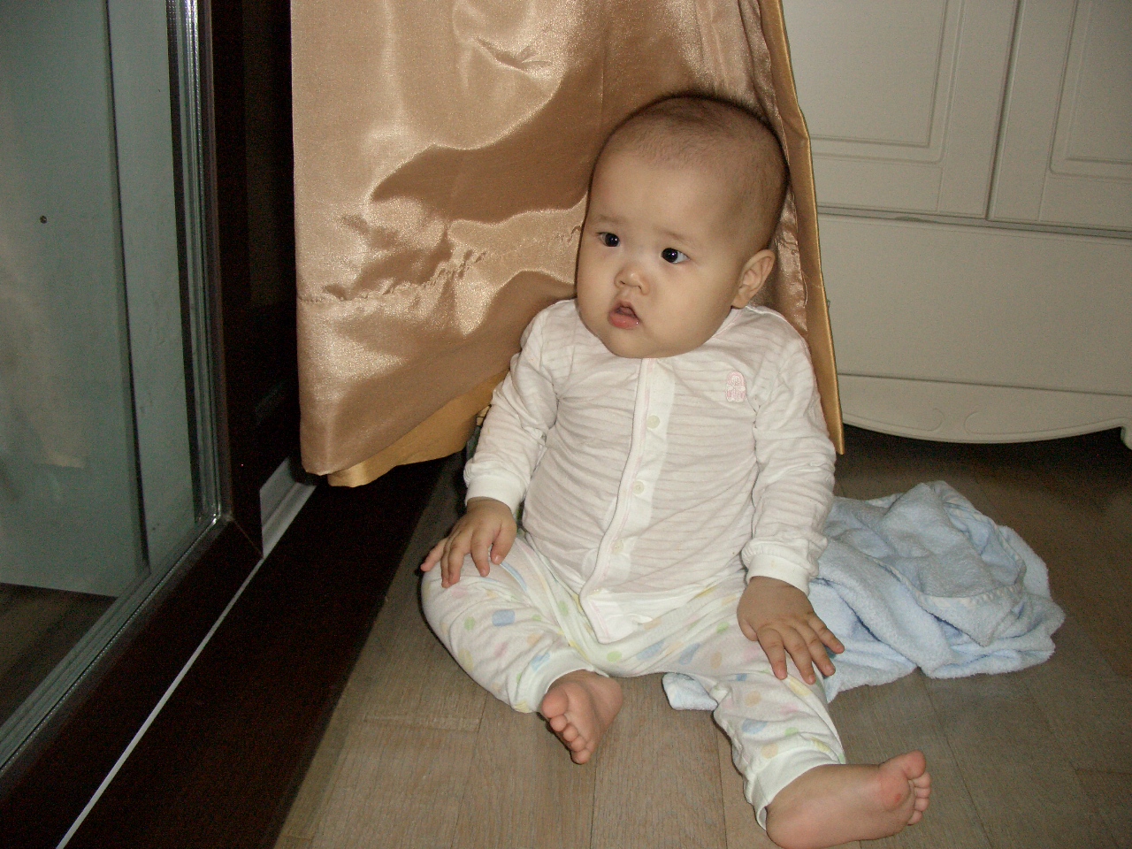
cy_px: 424
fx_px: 1079
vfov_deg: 42.9
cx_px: 566
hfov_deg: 55.4
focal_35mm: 33
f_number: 2.8
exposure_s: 1/60
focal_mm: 7.1
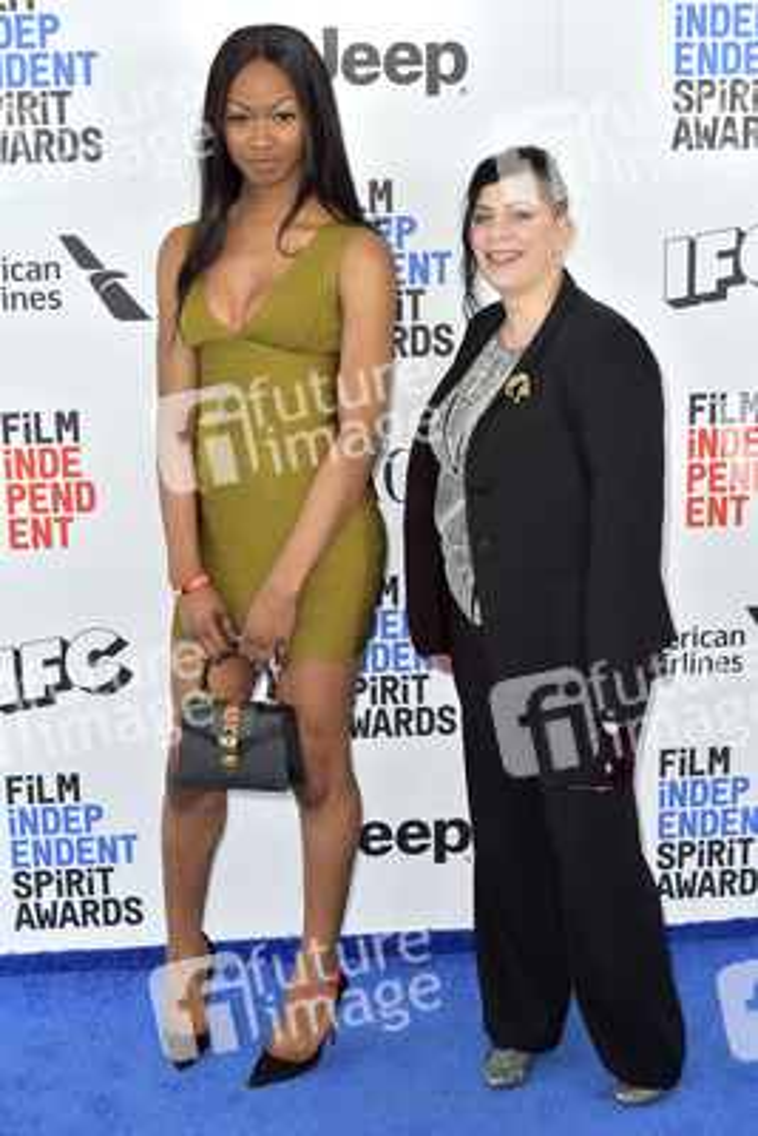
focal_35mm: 70
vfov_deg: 28.8
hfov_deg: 19.5
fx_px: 2209
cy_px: 568
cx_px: 379
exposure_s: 1/320
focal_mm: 70
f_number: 6.3
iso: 500
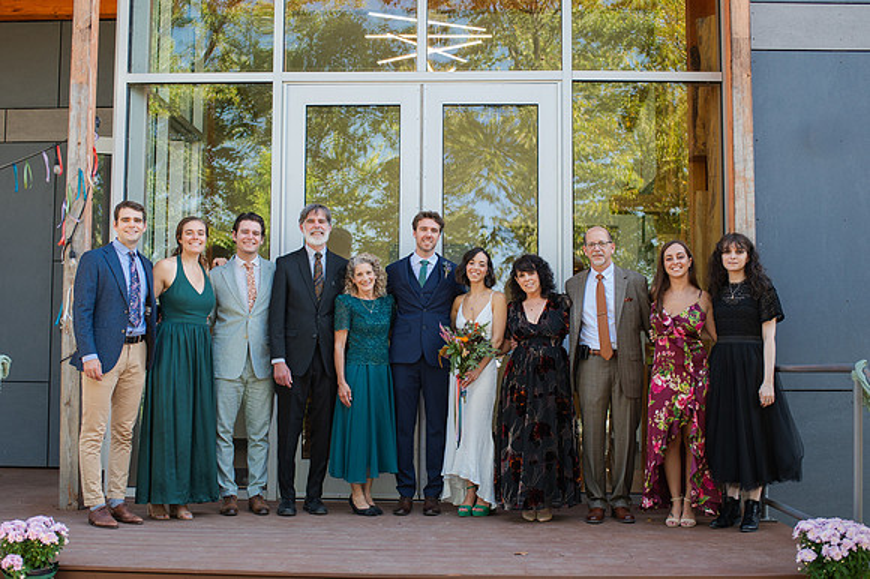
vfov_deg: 31.5
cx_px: 435
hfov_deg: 45.9
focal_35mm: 43
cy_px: 308
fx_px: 1028
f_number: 3.2
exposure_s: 1/400
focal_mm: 35
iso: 360
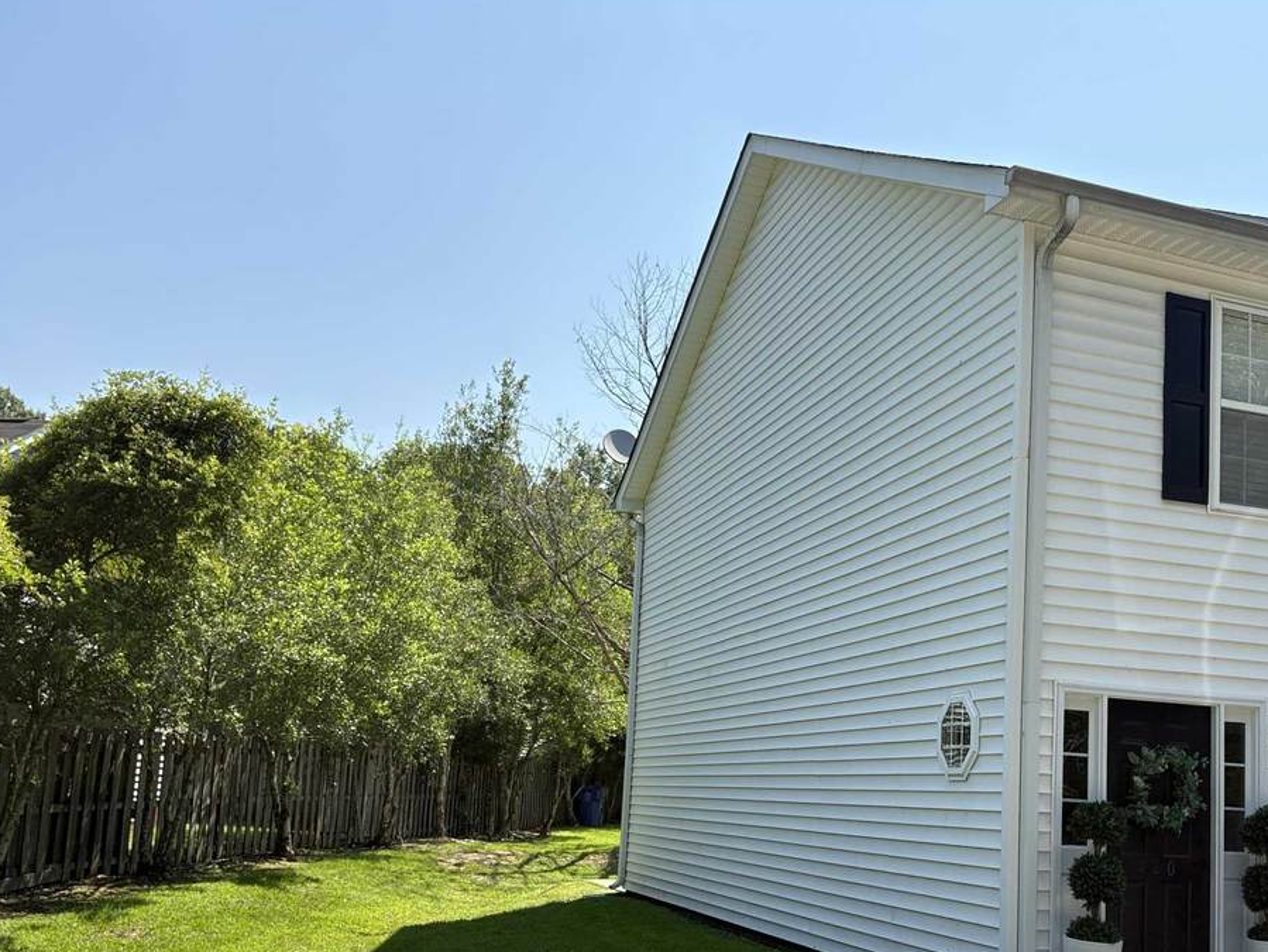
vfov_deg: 38.1
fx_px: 1356
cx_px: 843
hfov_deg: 49.3
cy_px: 661
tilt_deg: +5.8
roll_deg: -2.2
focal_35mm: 37
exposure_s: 1/2639
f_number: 1.6
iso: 50
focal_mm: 5.96
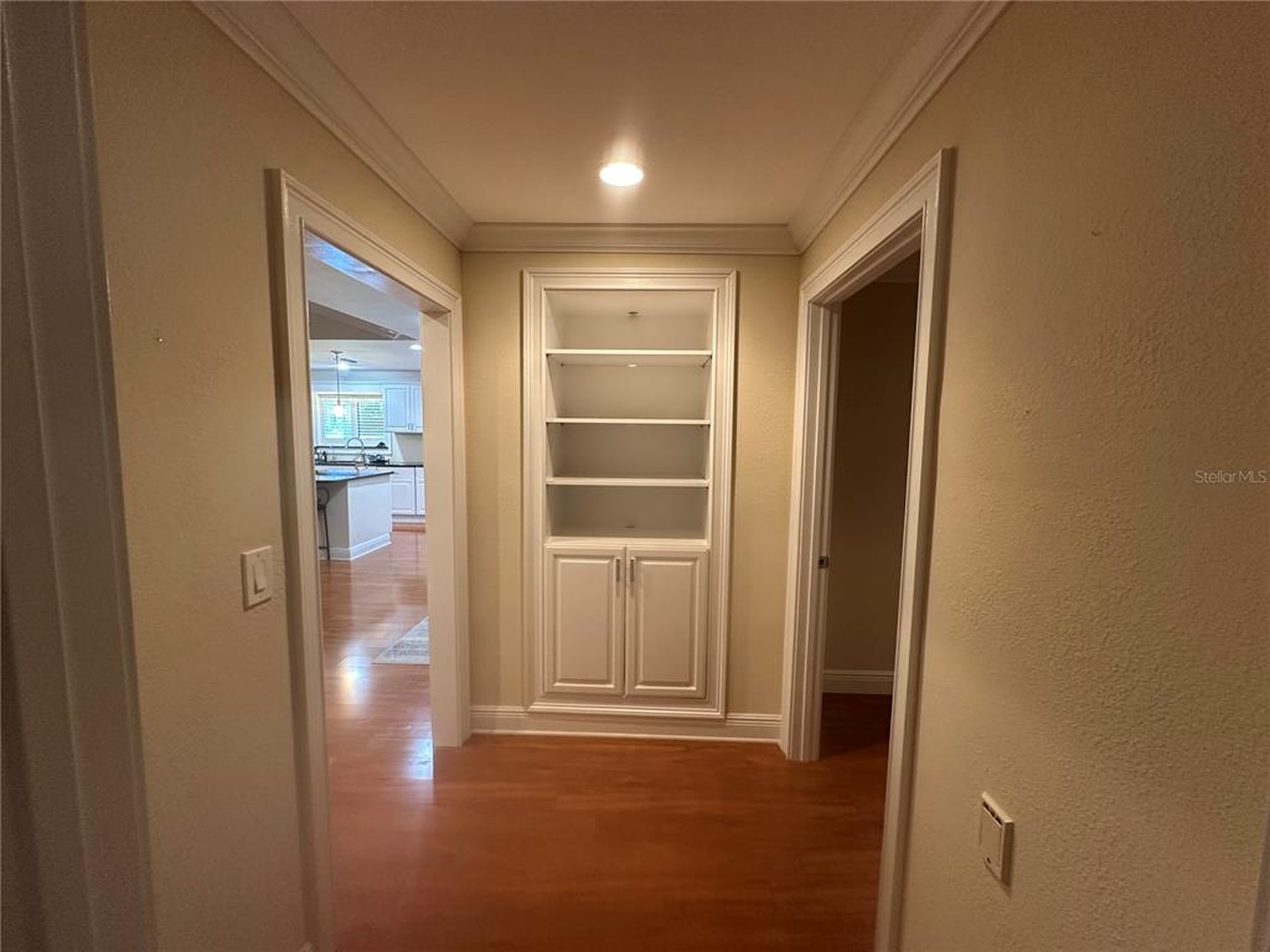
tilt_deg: -5.5
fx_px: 514
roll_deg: -0.8
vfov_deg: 85.7
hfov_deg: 102.1
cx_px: 635
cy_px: 476
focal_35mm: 14
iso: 250
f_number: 2.2
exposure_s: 1/60
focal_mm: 2.22
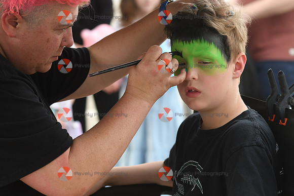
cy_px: 98
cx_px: 147
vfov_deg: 9.9
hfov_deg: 14.9
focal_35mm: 138
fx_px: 1127
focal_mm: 92
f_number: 4
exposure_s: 1/640
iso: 1000
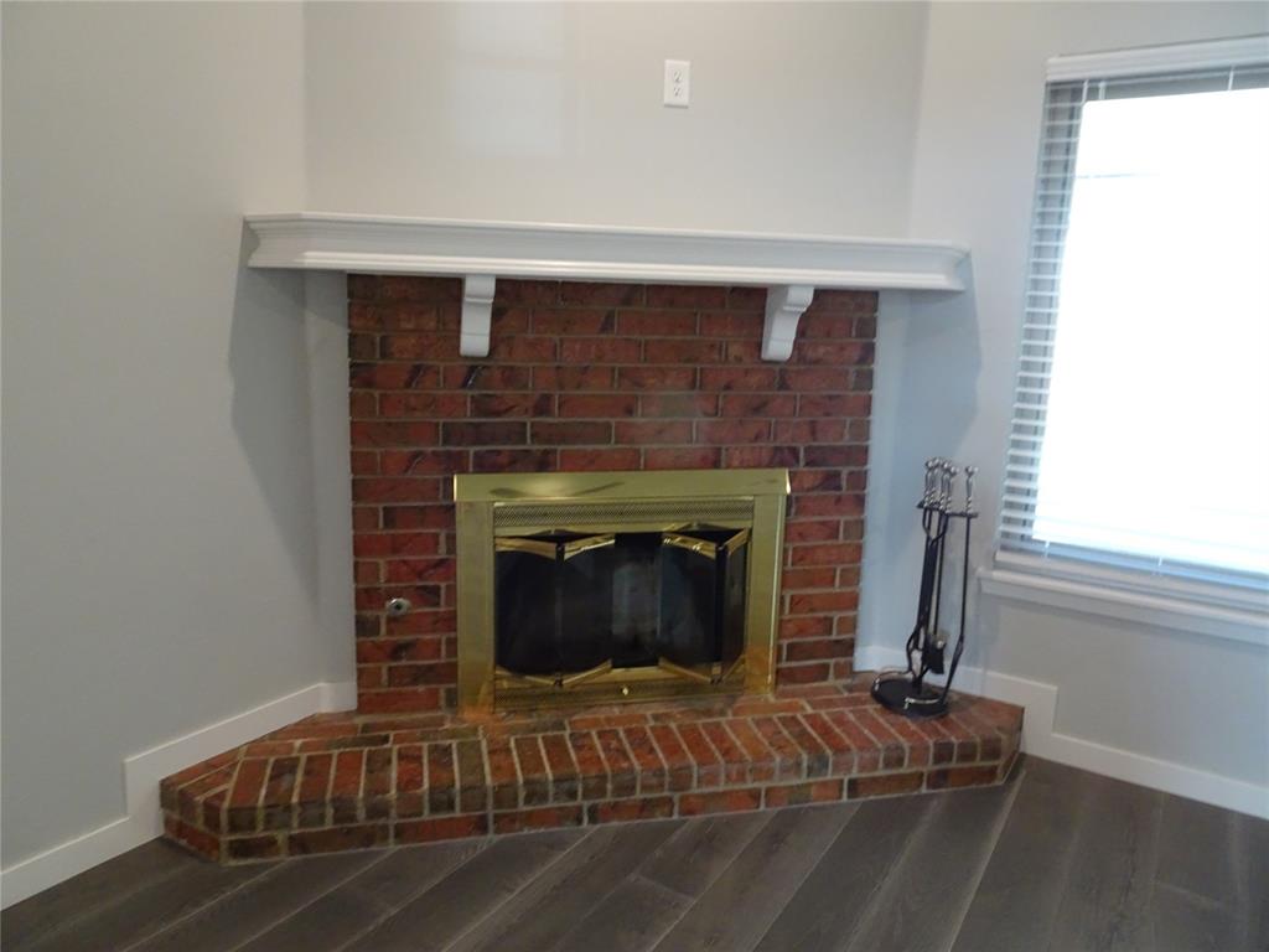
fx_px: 880
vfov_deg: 56.8
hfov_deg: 71.6
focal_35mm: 24
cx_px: 634
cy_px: 476
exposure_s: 1/30
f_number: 3.5
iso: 500
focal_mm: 4.1
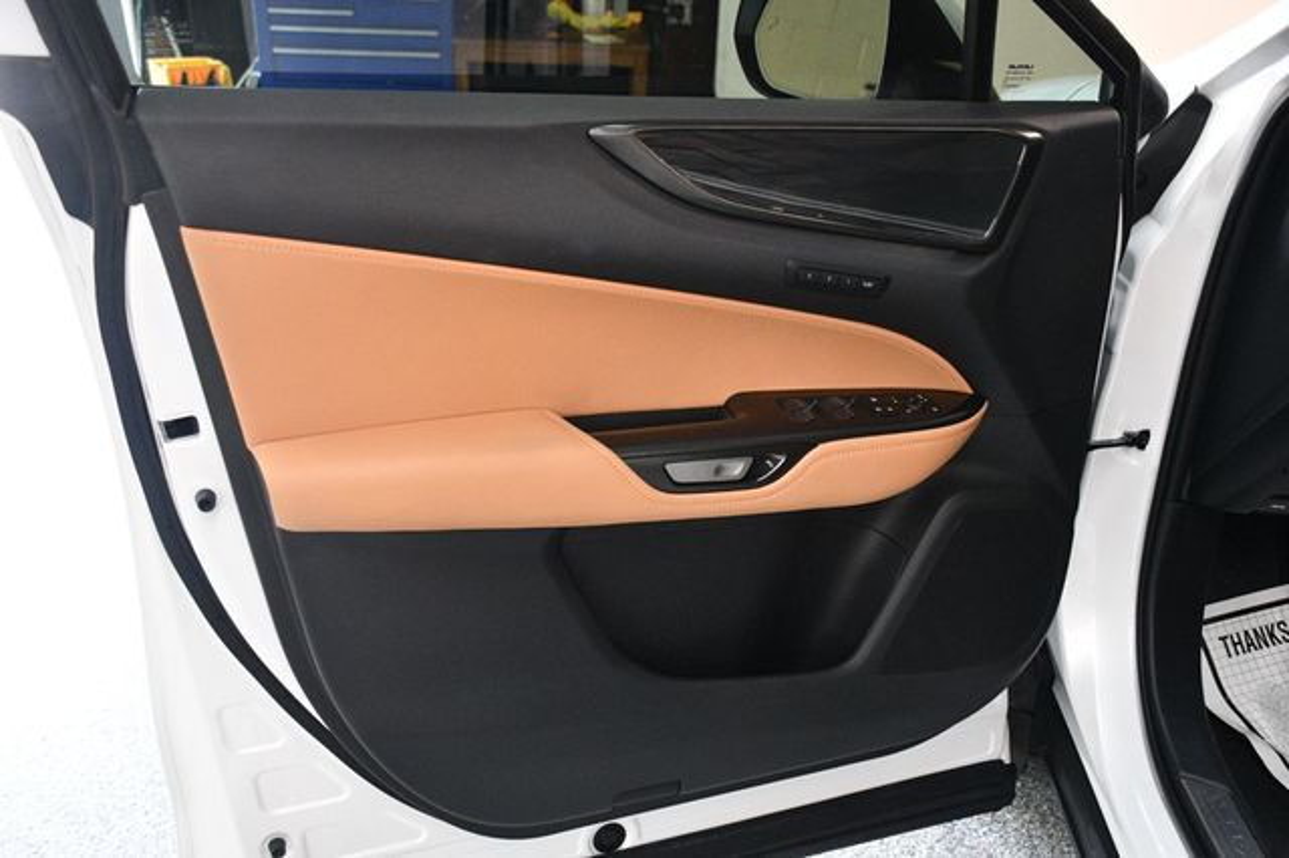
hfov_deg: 55.8
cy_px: 429
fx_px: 1217
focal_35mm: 34
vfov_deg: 38.8
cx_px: 644
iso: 3200
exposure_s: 1/125
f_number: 3.8
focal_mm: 23
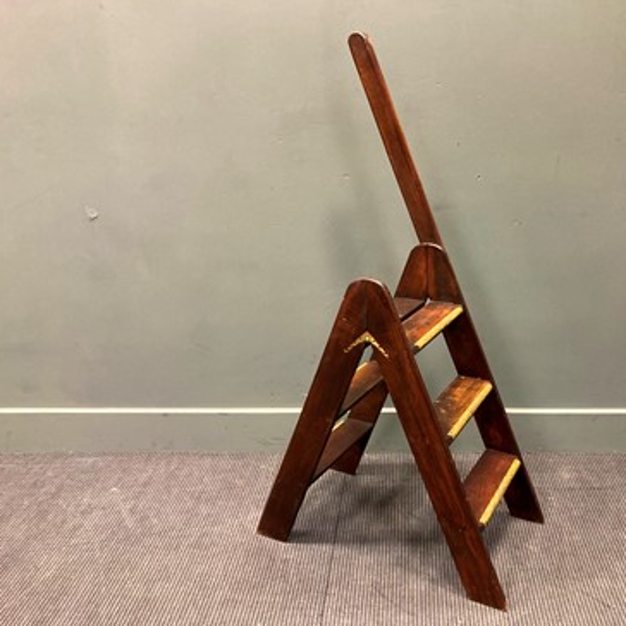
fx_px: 696
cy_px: 317
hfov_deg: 47.8
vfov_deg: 48.4
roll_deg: -0.5
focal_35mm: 34
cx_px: 409
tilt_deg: -19.0
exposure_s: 1/33
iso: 250
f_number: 1.8
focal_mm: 3.99
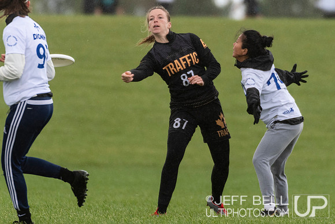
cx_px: 202
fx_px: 9279
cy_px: 84
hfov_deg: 2.1
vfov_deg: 1.4
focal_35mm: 997
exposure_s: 1/1250
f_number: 4
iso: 450
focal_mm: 400
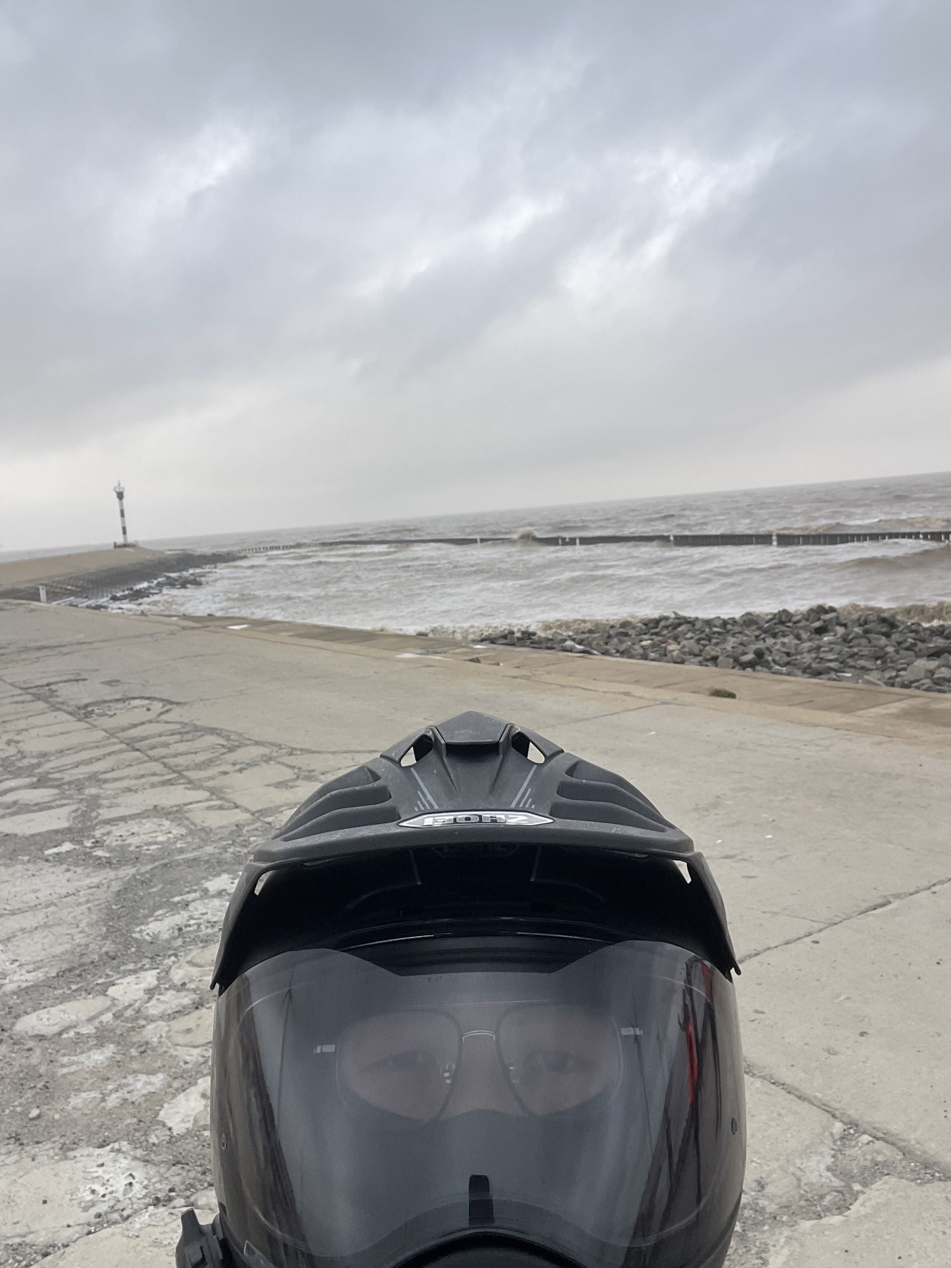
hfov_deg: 46.8
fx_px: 1099
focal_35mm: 30
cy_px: 634
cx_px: 476
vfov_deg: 60.0
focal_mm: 2.71
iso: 25
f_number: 2.2
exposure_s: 1/761
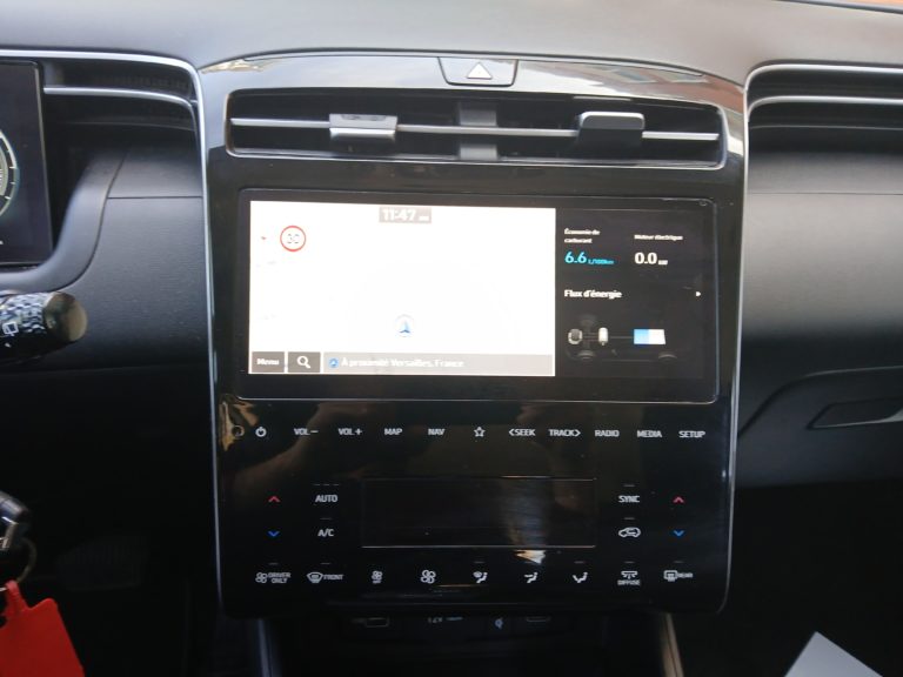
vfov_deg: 53.1
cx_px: 452
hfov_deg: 67.3
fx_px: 678
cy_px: 338
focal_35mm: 26
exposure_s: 1/50
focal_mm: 3.98
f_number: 1.8
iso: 160
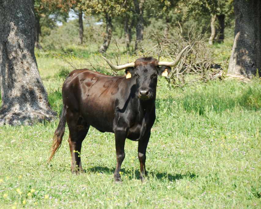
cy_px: 105
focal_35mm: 203
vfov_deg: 7.6
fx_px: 1568
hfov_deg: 9.5
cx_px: 117
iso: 280
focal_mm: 120
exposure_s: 1/350
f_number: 5.3
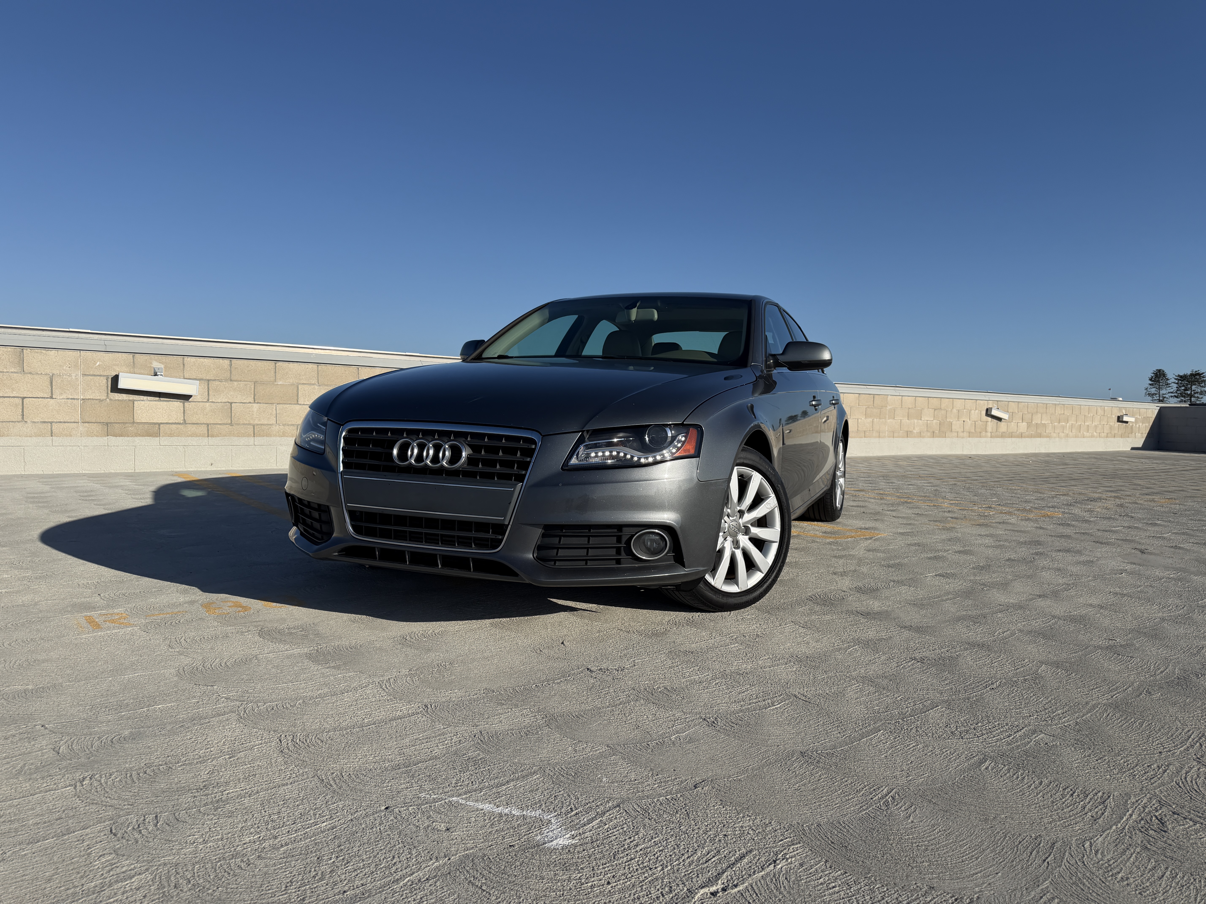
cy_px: 452
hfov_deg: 71.6
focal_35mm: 24
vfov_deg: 56.8
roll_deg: -0.9
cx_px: 603
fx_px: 836
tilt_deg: -2.8
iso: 80
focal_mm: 6.76
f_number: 1.78
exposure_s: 1/7353
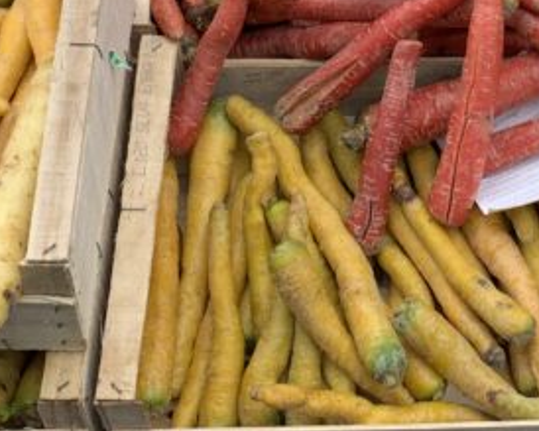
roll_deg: -0.4
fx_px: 1515
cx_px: 338
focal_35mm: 95
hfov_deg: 20.1
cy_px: -73
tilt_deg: -34.8
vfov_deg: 15.6
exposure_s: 1/161
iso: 25
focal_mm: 4.25
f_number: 1.8
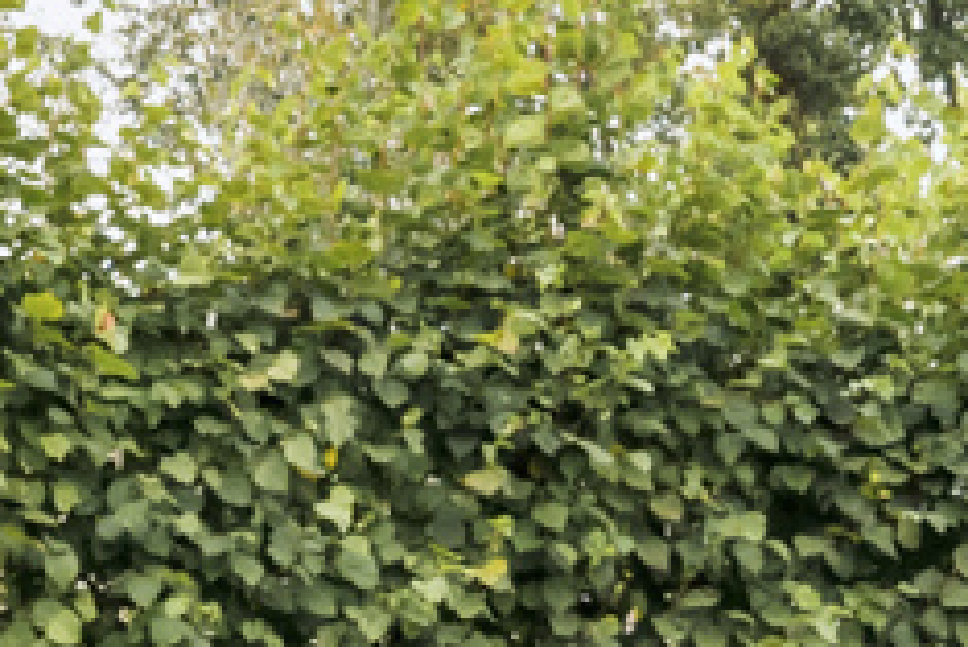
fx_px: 4838
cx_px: 280
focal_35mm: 180
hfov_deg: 11.4
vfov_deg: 7.6
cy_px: 37
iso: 250
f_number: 11
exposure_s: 1/60
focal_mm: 23.5
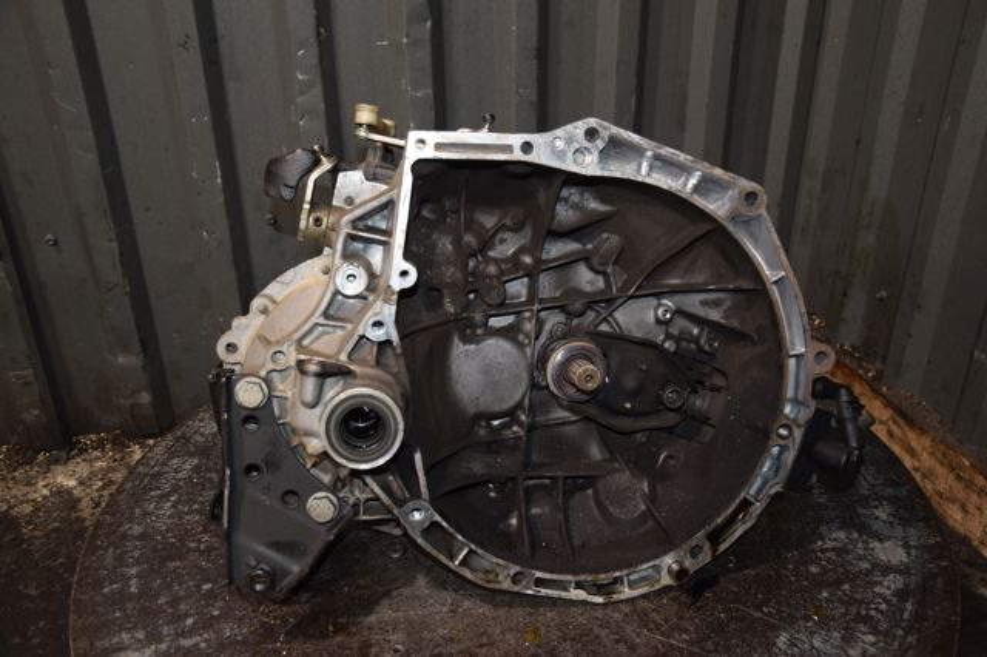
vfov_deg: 39.9
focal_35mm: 33
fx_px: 904
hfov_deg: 57.2
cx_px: 494
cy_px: 328
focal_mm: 22
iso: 800
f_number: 5
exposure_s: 1/60
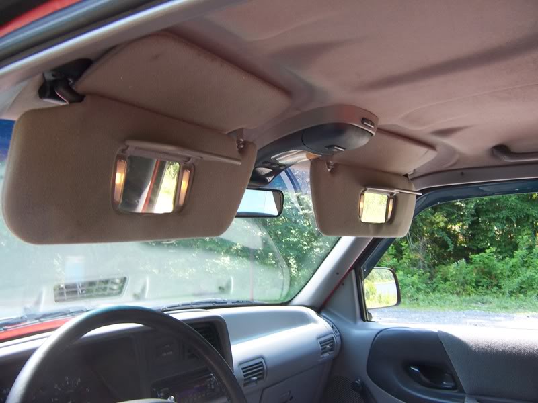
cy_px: 202
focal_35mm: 33
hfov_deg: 55.4
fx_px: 513
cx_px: 269
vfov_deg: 42.9
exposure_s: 1/90
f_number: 3.4
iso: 80
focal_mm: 5.5
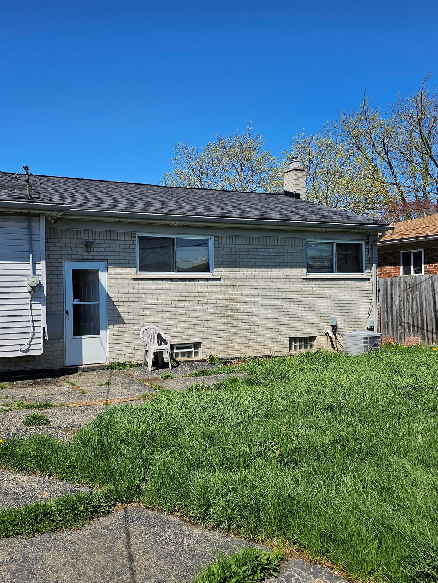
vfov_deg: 58.3
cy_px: 293
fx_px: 523
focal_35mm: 31
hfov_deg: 45.2
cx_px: 175
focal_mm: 6.3
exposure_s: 1/1114
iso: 10
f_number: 1.7
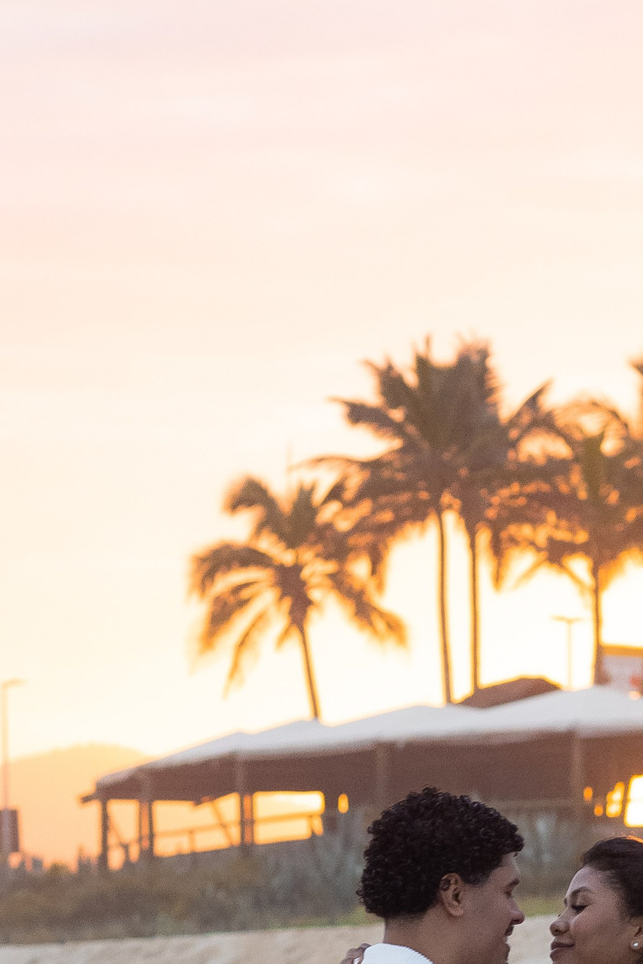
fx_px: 8682
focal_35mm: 324
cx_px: 517
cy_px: 849
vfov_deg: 6.3
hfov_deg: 4.2
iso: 1250
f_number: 5.6
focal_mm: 85
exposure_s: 1/160
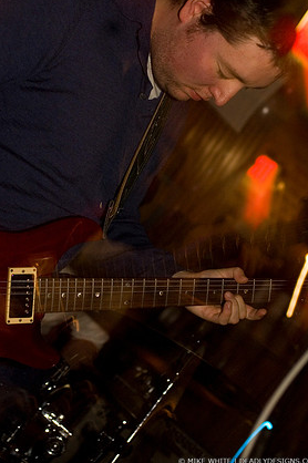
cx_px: 156
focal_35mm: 71
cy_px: 217
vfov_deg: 28.5
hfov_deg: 19.2
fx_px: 913
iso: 800
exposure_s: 1/10
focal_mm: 44
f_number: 3.2
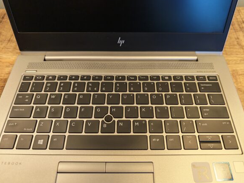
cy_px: 89
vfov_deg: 56.8
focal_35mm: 24
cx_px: 126
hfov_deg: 71.6
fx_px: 169
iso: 80
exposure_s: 1/50
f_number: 1.6
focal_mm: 6.55
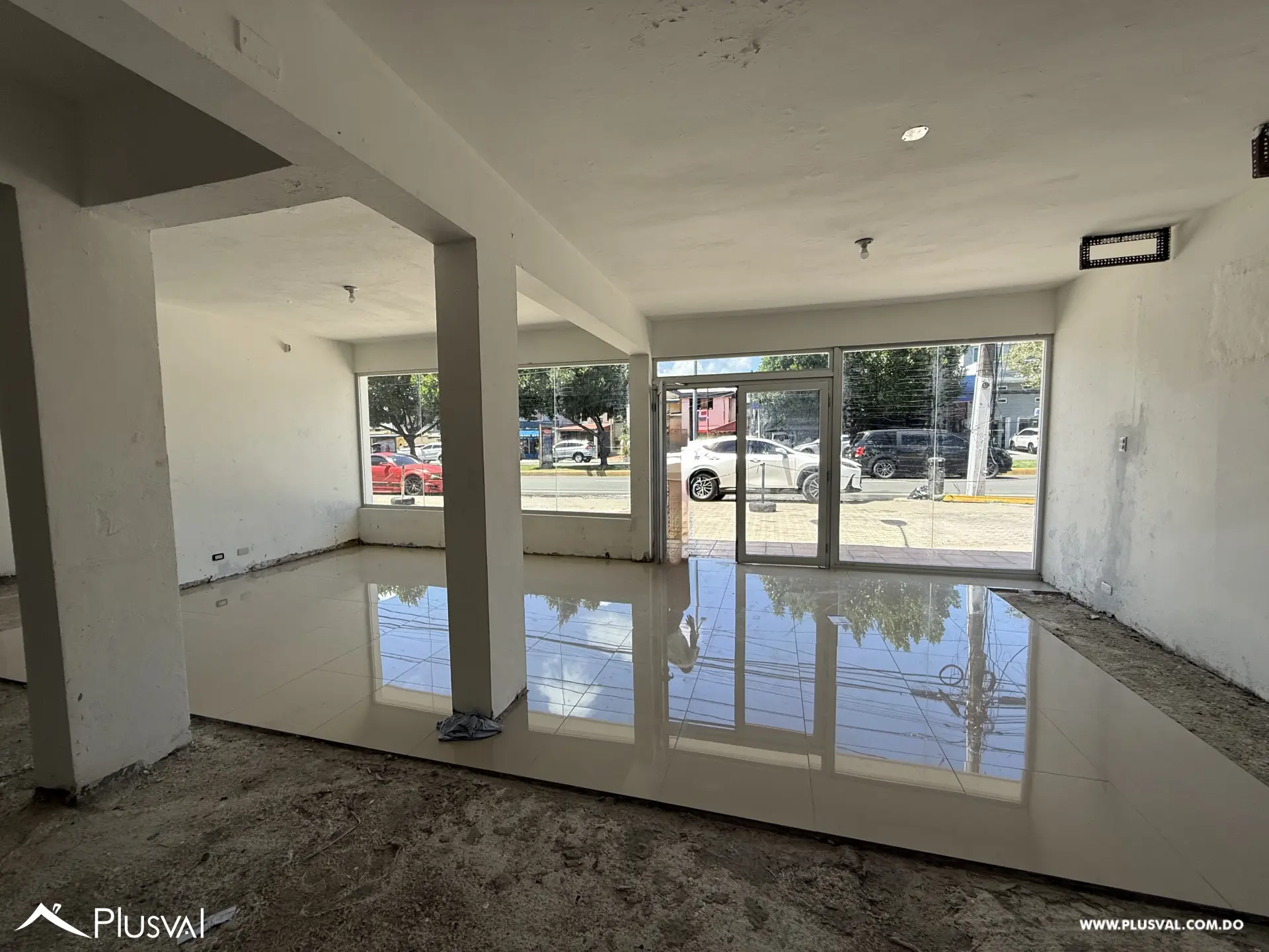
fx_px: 513
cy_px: 476
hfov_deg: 102.1
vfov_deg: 85.7
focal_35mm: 14
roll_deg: +0.7
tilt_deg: -4.7
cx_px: 634
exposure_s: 1/686
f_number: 2.2
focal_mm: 2.22
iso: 50
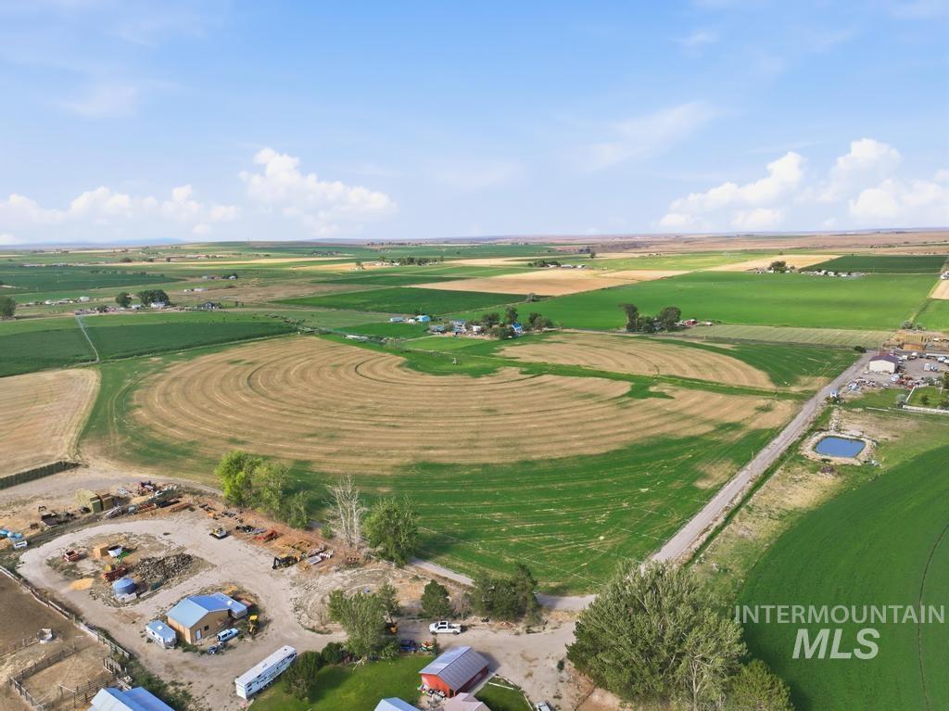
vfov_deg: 56.8
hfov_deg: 71.6
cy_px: 356
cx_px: 474
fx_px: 658
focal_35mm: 24
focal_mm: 12.3
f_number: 2.8
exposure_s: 1/1600
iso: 150
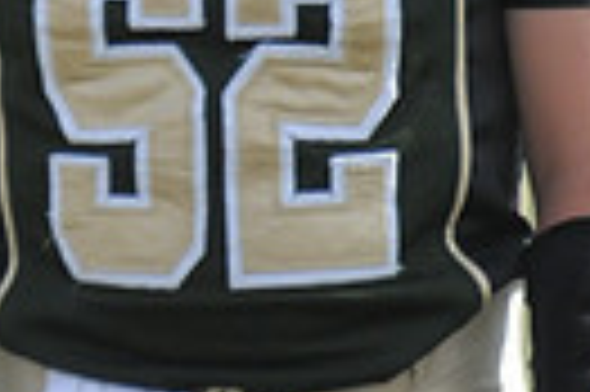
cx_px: -135
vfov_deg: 0.5
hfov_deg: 0.8
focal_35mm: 2522
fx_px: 41281
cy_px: -336
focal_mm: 380
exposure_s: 1/4000
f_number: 4
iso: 1600
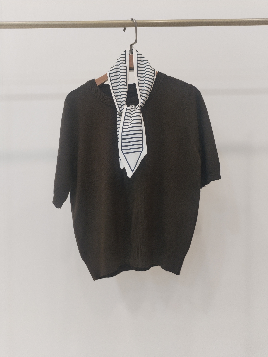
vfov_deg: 61.7
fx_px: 299
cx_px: 134
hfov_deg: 48.2
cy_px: 178
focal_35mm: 29
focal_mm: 4.75
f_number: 1.8
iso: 366
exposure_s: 1/60
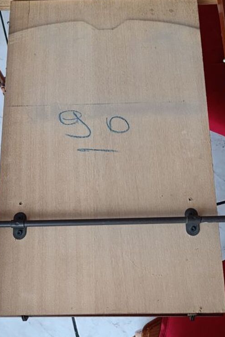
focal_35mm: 43
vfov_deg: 45.0
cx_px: 100
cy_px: 213
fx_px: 403
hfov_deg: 31.1
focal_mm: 6.14
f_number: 1.6
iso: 1250
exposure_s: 1/33.3
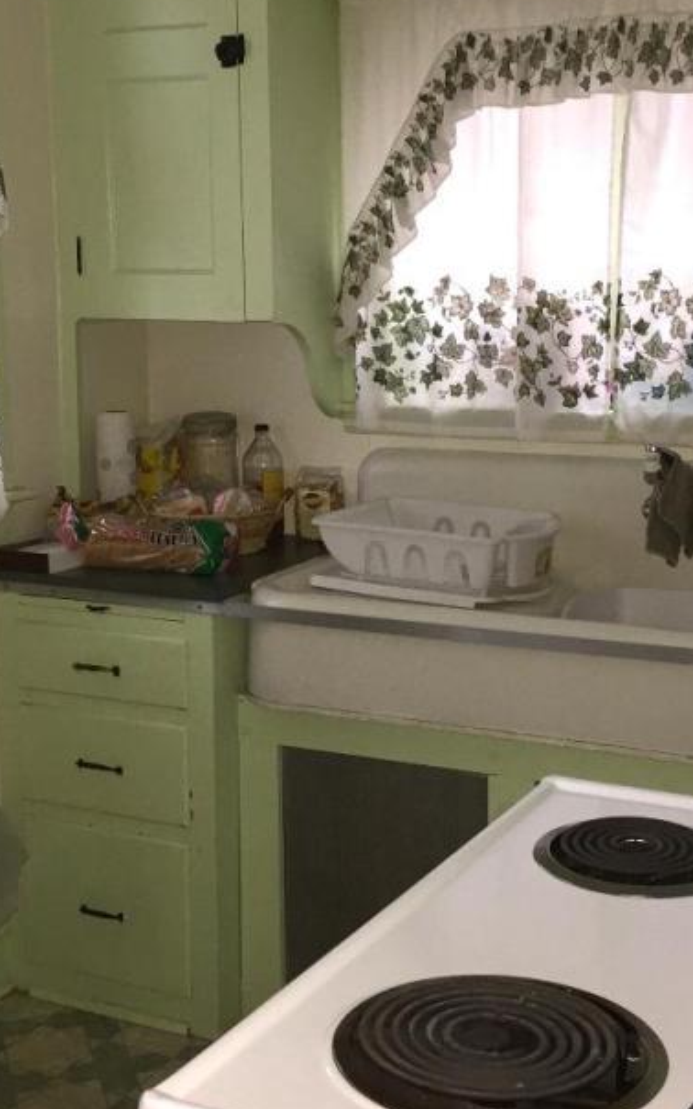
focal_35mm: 52
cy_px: 530
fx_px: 1572
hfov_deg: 24.9
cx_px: 370
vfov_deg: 38.9
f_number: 2.2
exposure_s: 1/24
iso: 100
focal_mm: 4.15
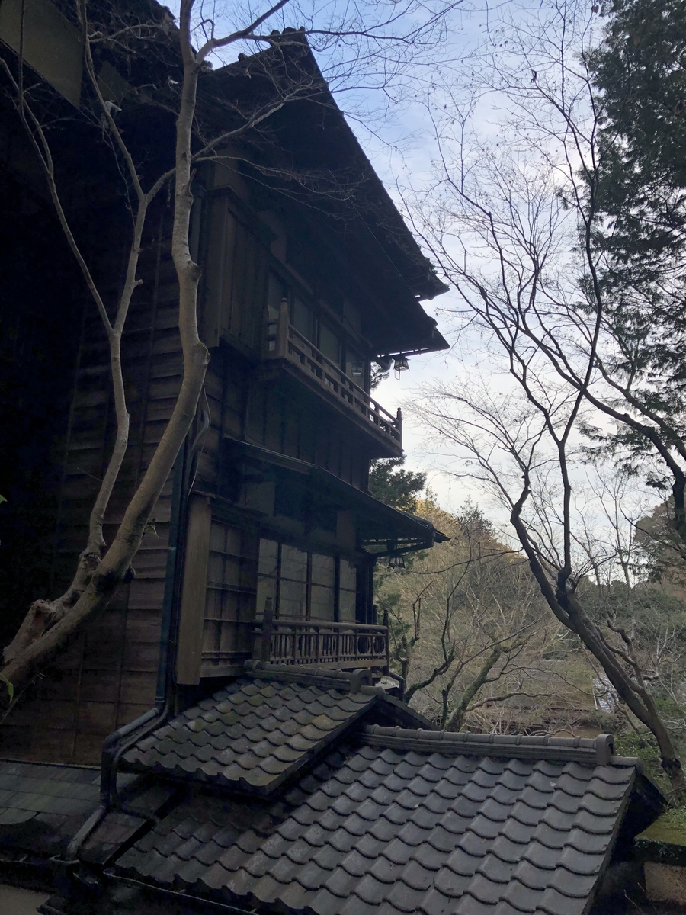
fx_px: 740
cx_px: 343
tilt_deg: +12.2
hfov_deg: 49.7
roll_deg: -1.3
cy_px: 458
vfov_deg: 63.4
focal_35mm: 28
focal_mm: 3.99
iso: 20
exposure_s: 1/320
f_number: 1.8
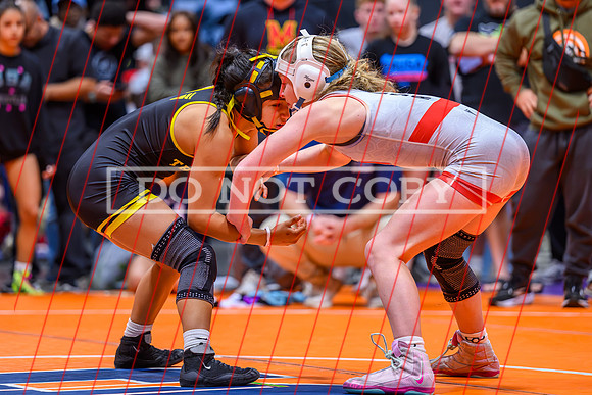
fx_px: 2596
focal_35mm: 158
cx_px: 247
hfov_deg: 13.0
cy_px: 167
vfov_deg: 8.7
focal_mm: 135
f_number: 2.8
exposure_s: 1/800
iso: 3200
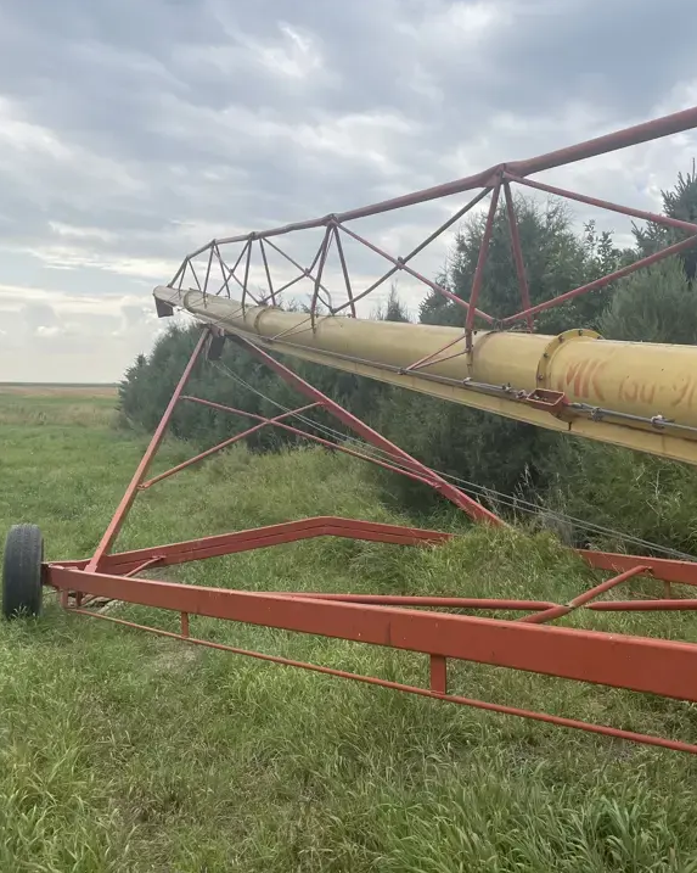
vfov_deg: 52.9
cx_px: 466
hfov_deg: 42.7
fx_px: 877
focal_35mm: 34
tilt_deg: -2.1
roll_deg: -0.2
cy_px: 436
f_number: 1.6
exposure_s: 1/2564
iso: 32
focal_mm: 4.2
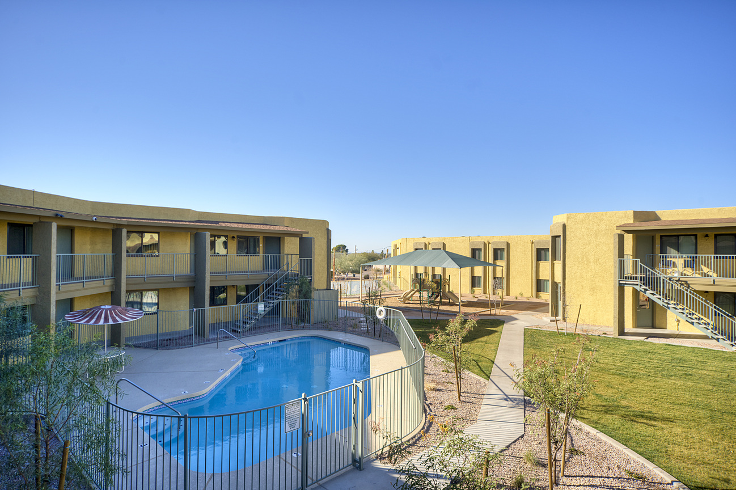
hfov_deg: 84.0
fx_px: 409
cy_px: 245
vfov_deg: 61.9
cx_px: 368
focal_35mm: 20
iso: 100
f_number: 9
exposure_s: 1/250
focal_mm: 20
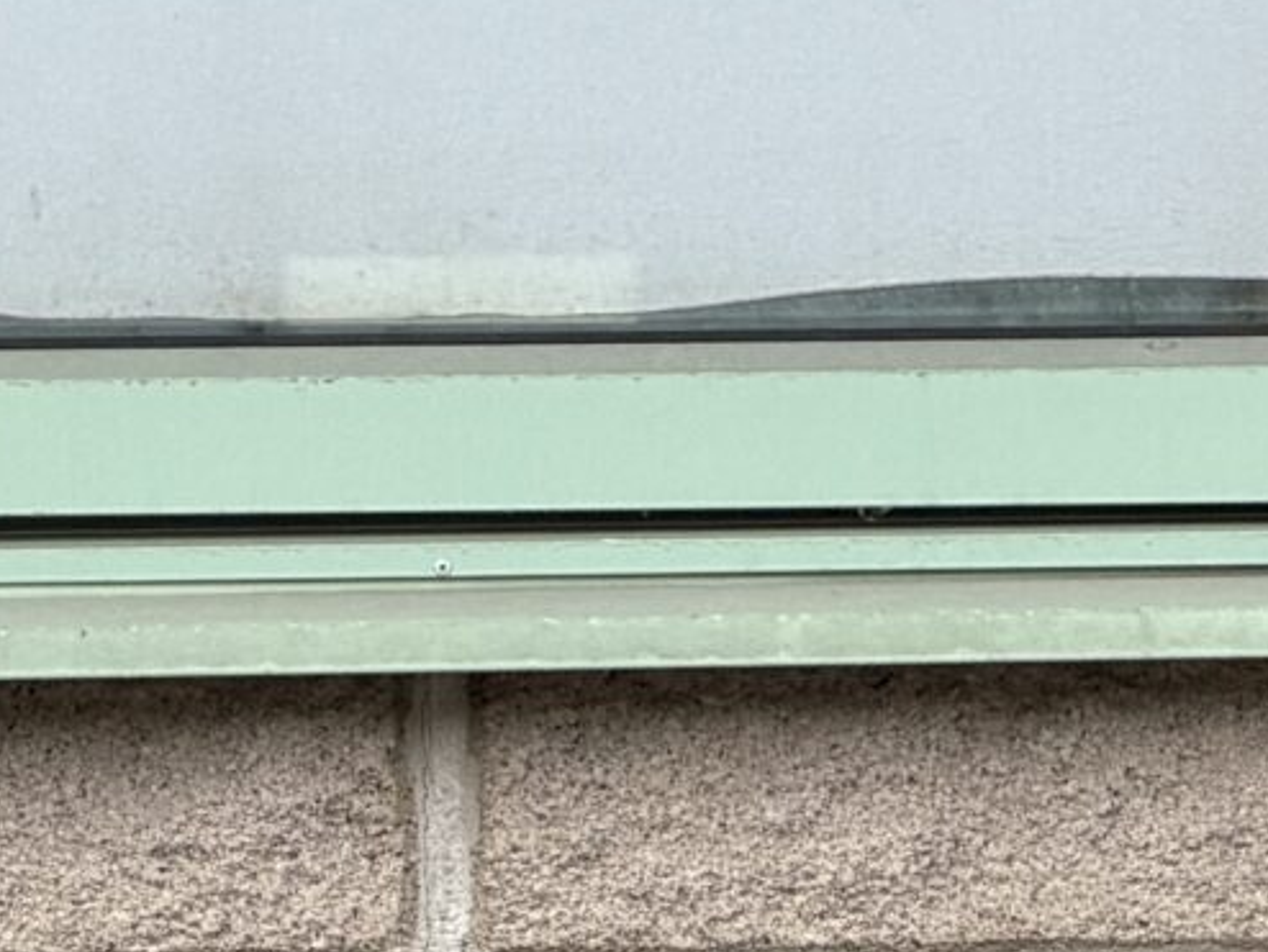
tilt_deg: +0.9
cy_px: 1527
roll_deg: +0.5
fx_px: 18984
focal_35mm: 518
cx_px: 955
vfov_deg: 2.9
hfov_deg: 3.8
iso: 50
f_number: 2.8
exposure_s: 1/214
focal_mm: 16.89
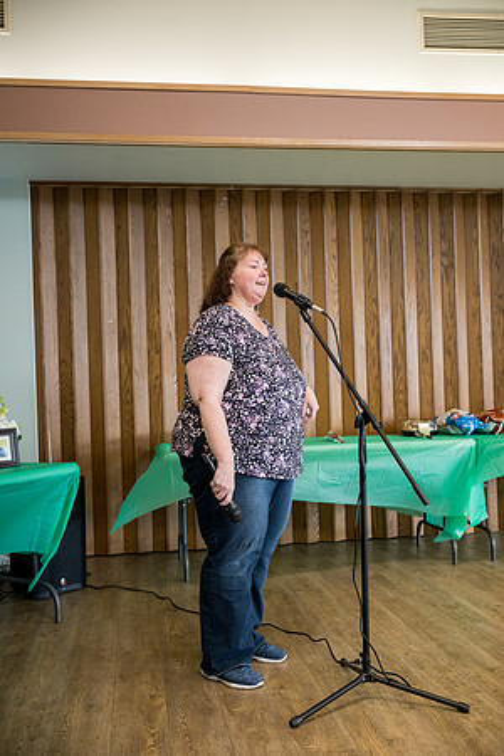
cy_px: 378
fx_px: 735
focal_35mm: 35
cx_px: 252
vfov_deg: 54.4
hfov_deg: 37.9
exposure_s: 1/320
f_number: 3.5
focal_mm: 35
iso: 2000
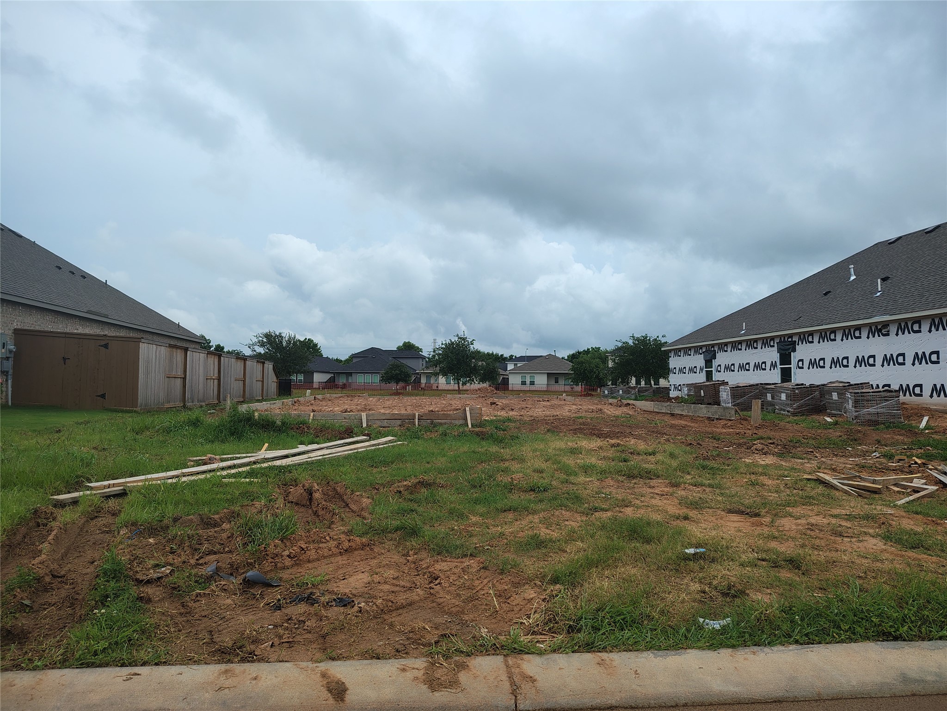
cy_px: 356
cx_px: 474
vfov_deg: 56.8
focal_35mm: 24
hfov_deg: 71.6
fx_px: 657
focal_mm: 5.56
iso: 102
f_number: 1.8
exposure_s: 1/2708
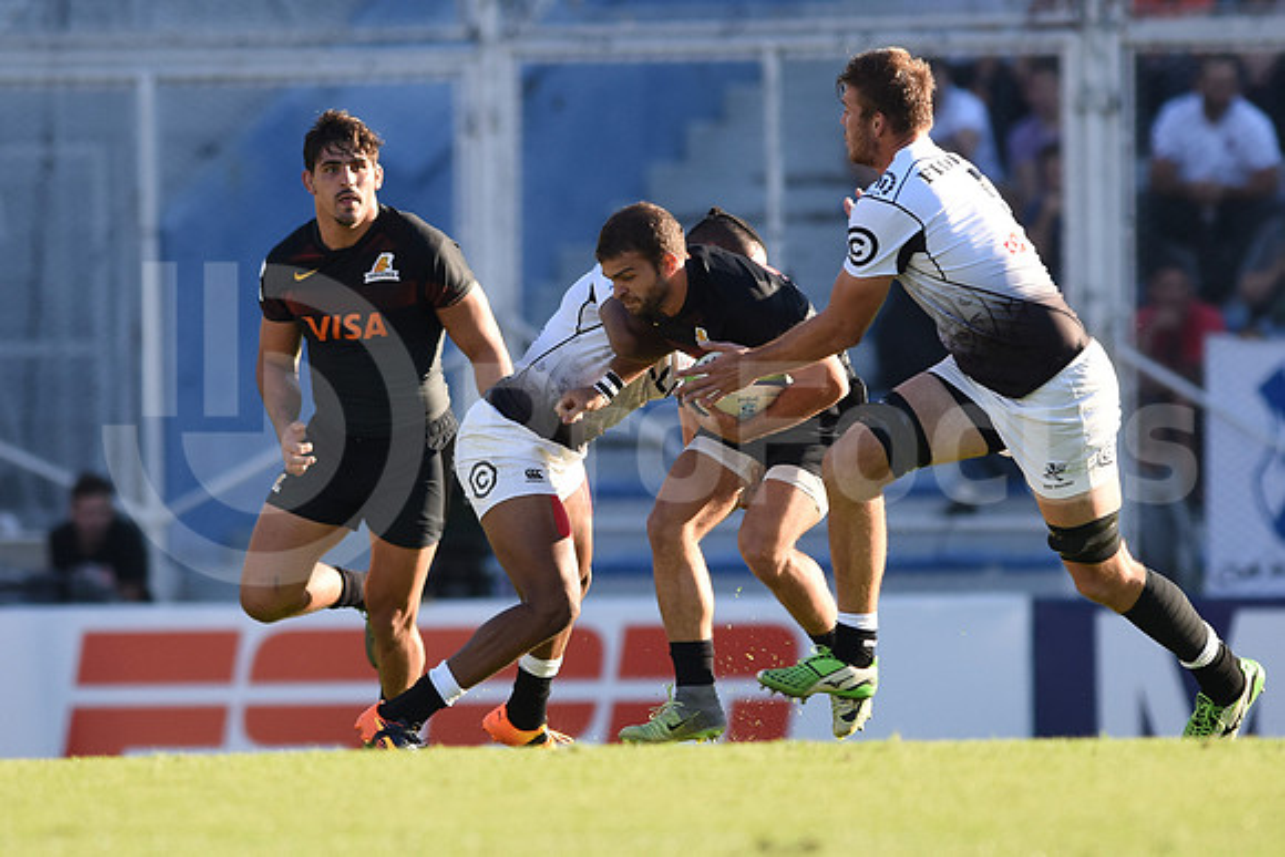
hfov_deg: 4.9
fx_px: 14994
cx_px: 642
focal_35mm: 420
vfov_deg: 3.3
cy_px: 428
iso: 500
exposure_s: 1/1250
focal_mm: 420
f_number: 4
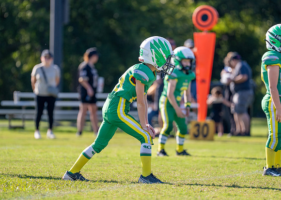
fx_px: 2140
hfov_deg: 7.5
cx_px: 143
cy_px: 98
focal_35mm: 268
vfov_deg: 5.4
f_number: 2.8
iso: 250
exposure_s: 1/2500
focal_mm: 200
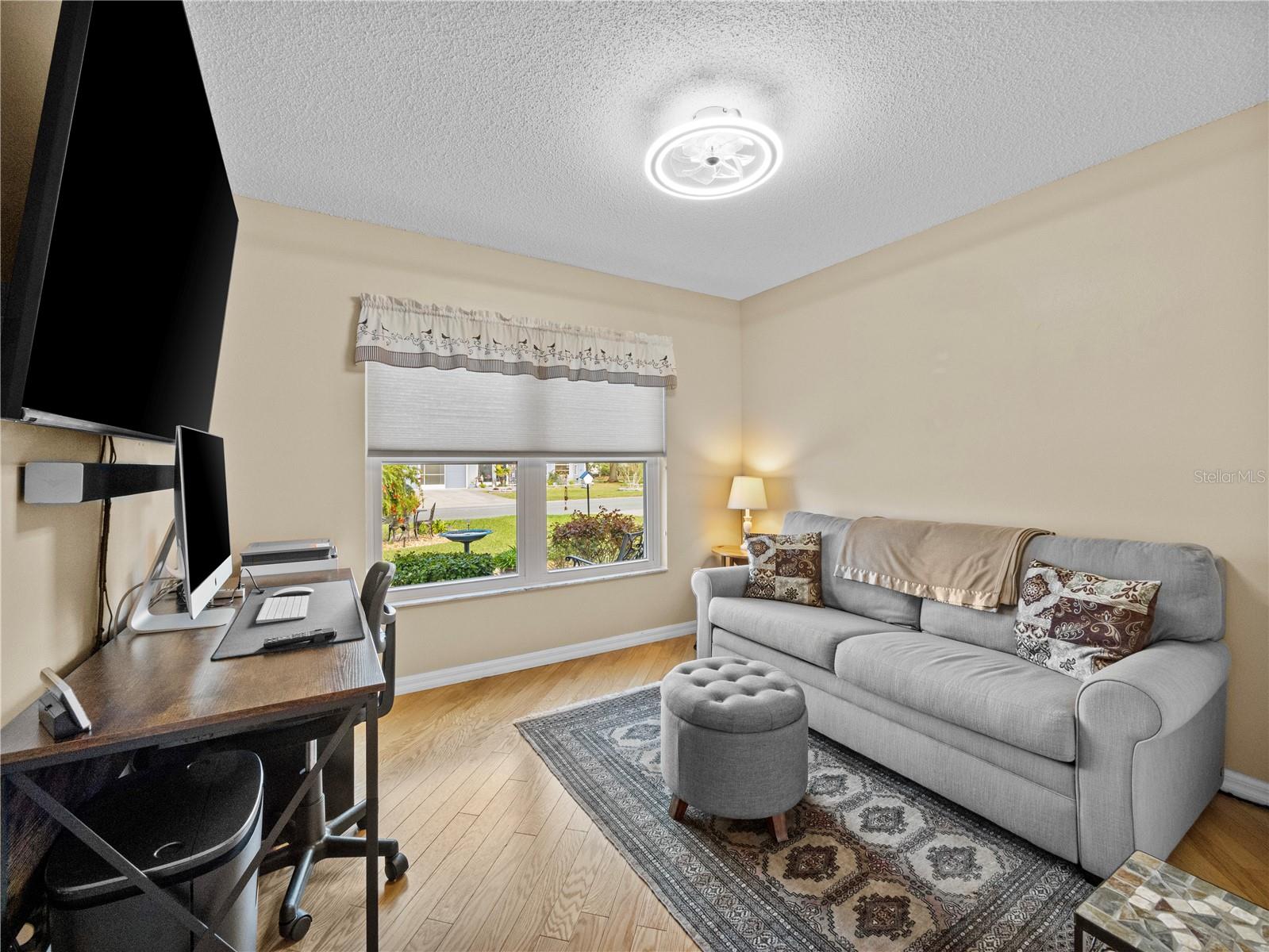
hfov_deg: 102.1
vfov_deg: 85.7
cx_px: 634
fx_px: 513
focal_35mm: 14
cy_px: 476
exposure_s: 1/20
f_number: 8
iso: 800
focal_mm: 7
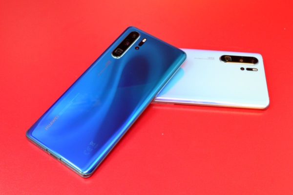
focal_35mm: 52
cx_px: 146
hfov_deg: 37.9
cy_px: 98
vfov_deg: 25.7
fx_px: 427
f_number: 10
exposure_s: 1/60
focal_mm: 35
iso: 1600
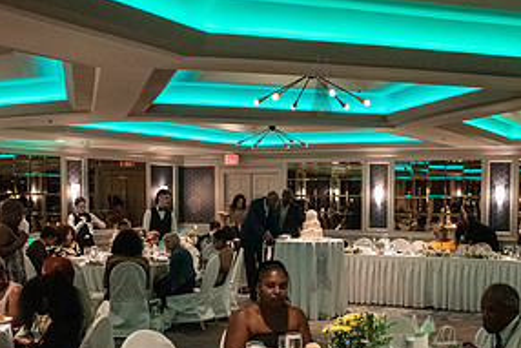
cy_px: 260
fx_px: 709
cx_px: 321
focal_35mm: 49
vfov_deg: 27.2
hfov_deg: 40.1
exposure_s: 1/200
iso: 10000
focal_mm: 24
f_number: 4
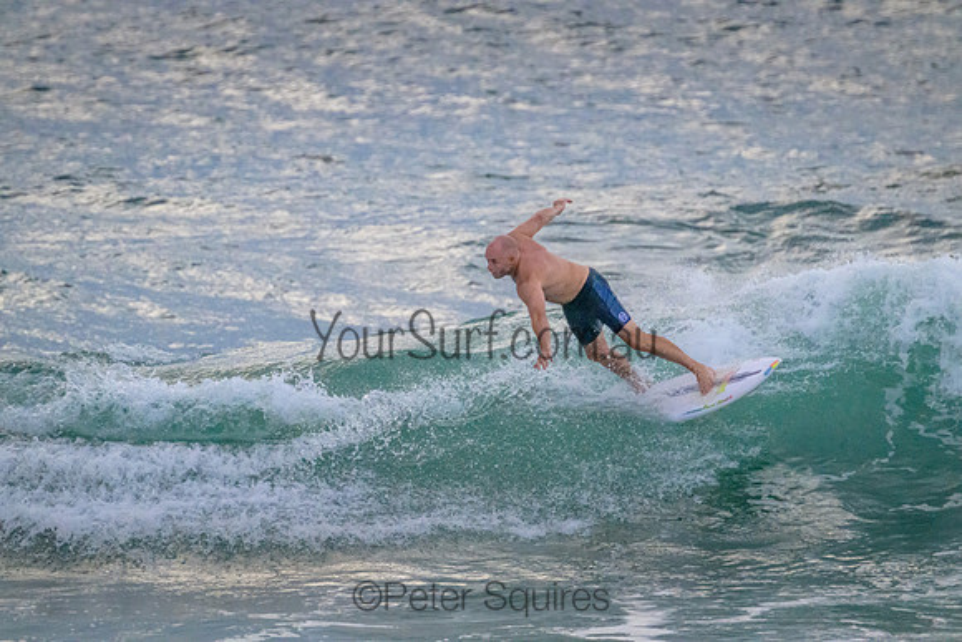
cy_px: 321
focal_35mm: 800
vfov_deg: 1.7
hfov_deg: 2.6
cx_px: 481
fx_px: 21382
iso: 11400
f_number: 11
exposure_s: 1/800
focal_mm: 800
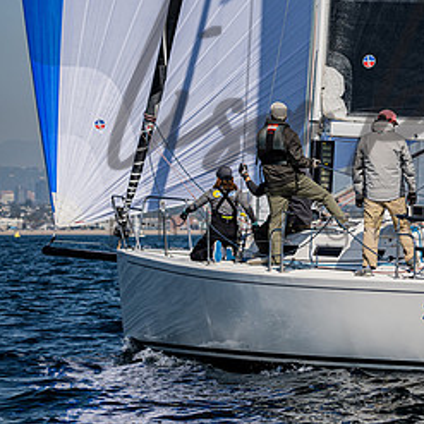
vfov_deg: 7.5
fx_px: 3215
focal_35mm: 232
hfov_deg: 7.5
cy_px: 146
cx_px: 550
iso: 400
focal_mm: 100
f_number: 4.5
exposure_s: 1/6400
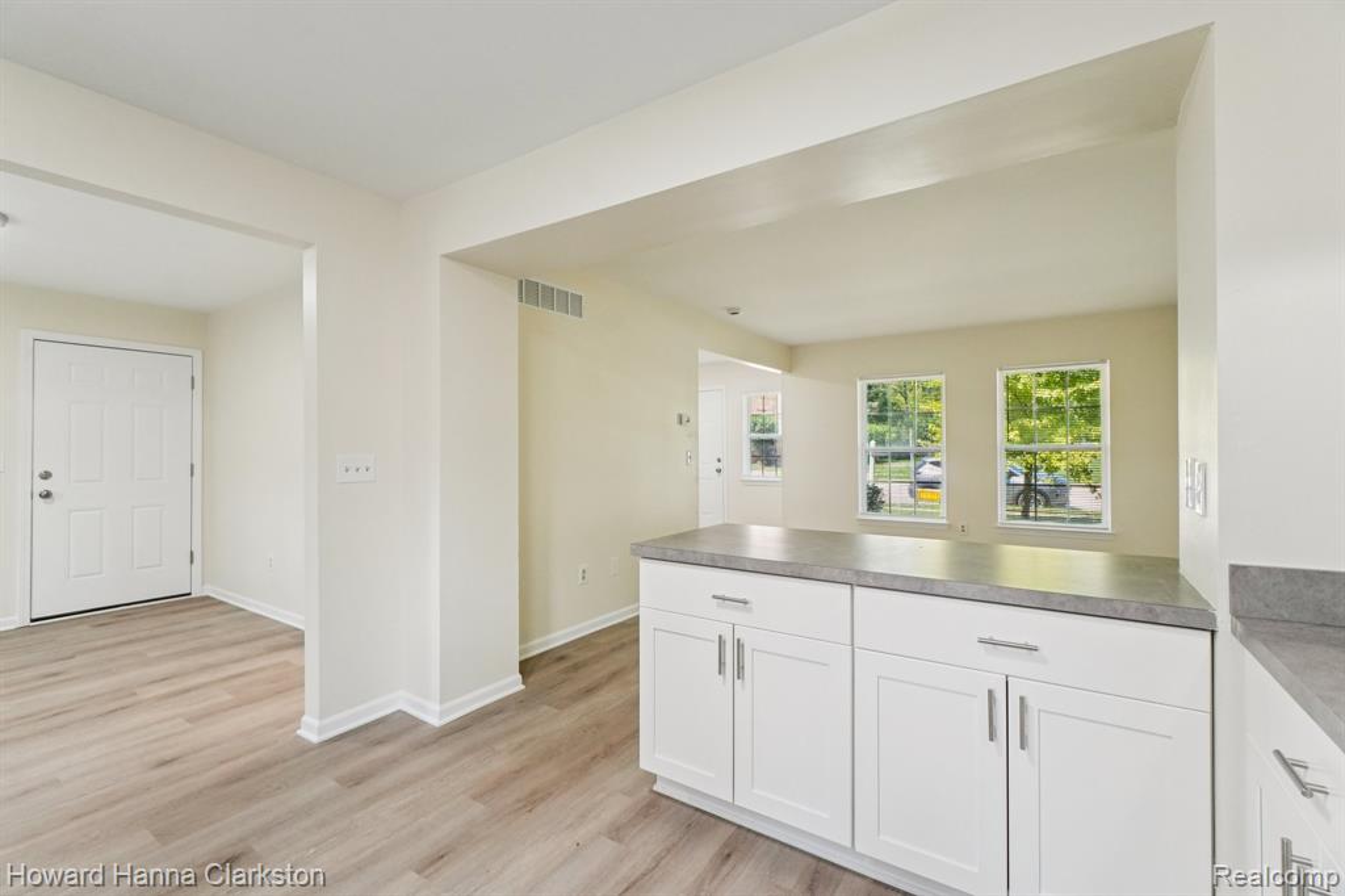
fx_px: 560
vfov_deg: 77.3
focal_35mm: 15
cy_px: 448
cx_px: 672
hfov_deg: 100.4
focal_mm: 10
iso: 640
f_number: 8
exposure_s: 1/30
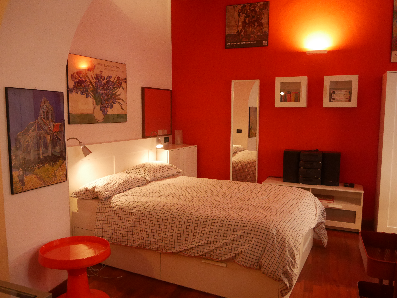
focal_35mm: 30
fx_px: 344
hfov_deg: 59.9
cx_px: 198
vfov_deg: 46.8
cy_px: 149
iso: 3200
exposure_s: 1/60
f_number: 3.6
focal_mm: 15
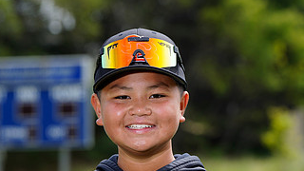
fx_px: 2555
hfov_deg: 6.8
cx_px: 139
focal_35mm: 317
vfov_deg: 3.8
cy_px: 212
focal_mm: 167
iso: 100
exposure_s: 1/250
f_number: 6.3
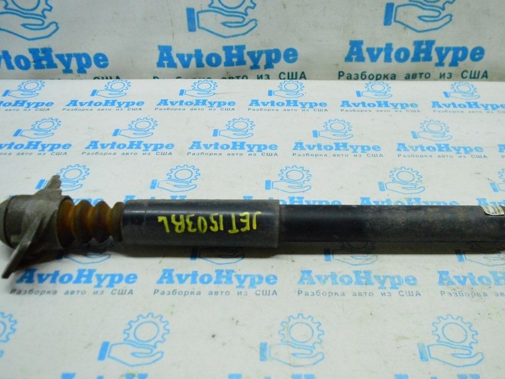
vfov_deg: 41.8
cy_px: 174
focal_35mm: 34
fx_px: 496
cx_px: 266
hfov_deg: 53.9
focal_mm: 18
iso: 6400
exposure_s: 1/1000
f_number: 4
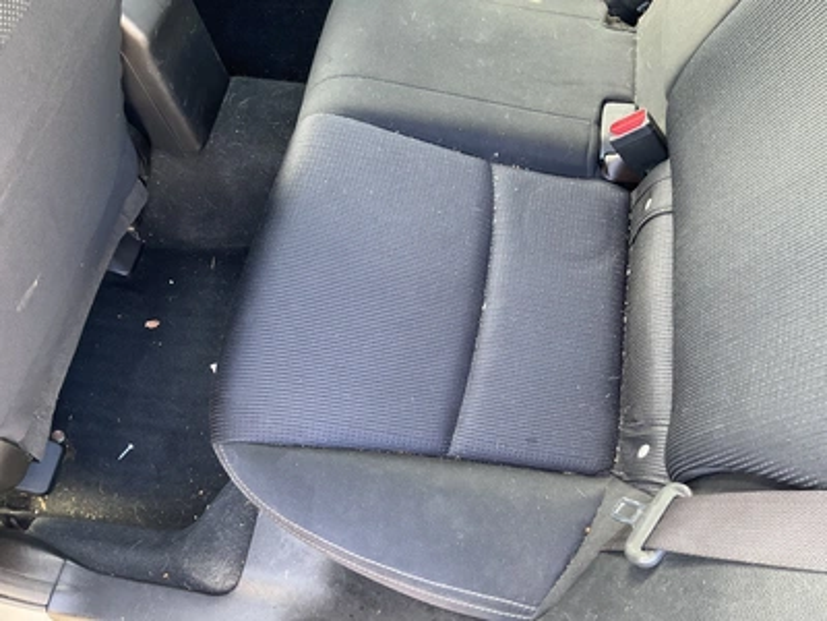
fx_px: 693
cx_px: 414
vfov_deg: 48.2
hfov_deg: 61.7
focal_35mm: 29
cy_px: 310
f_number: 1.8
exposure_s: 1/60
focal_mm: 3
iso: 160
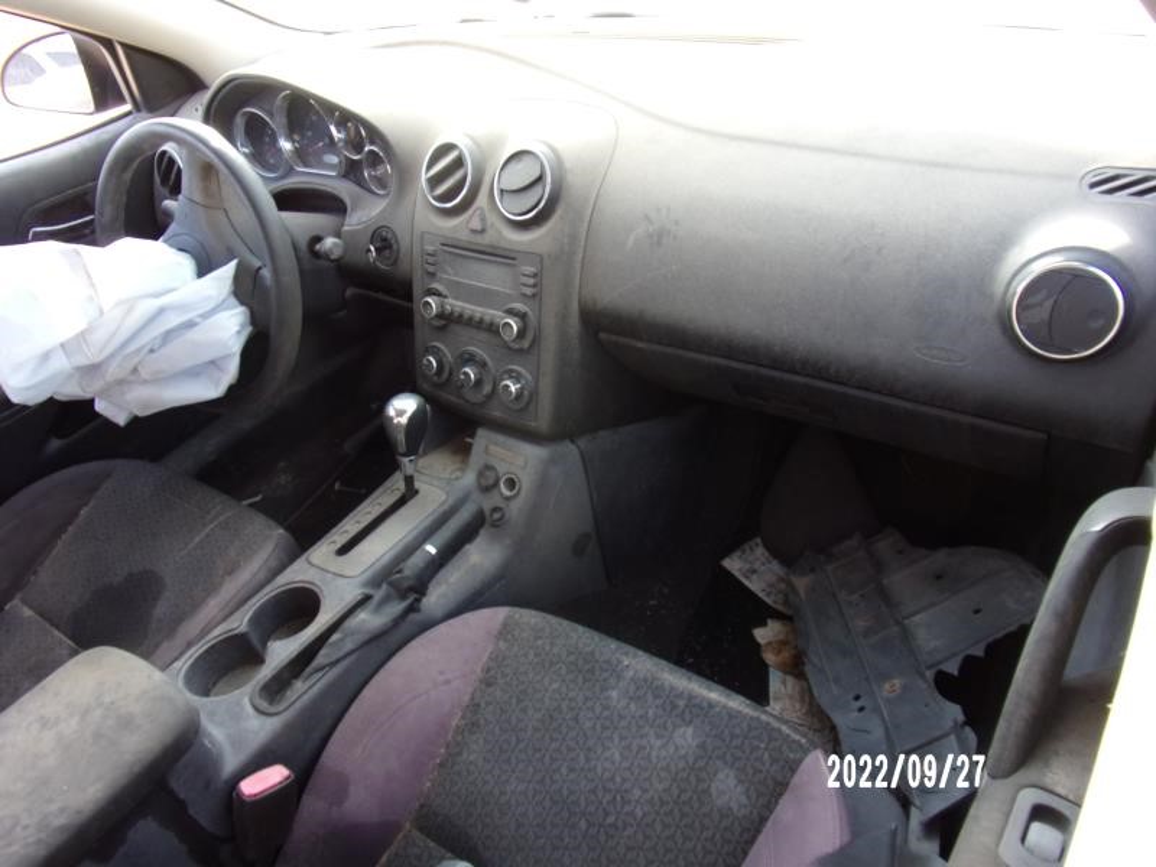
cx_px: 578
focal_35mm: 24
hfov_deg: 71.6
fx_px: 801
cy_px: 434
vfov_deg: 56.8
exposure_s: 1/40
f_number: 3.3
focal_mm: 4.3
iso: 80
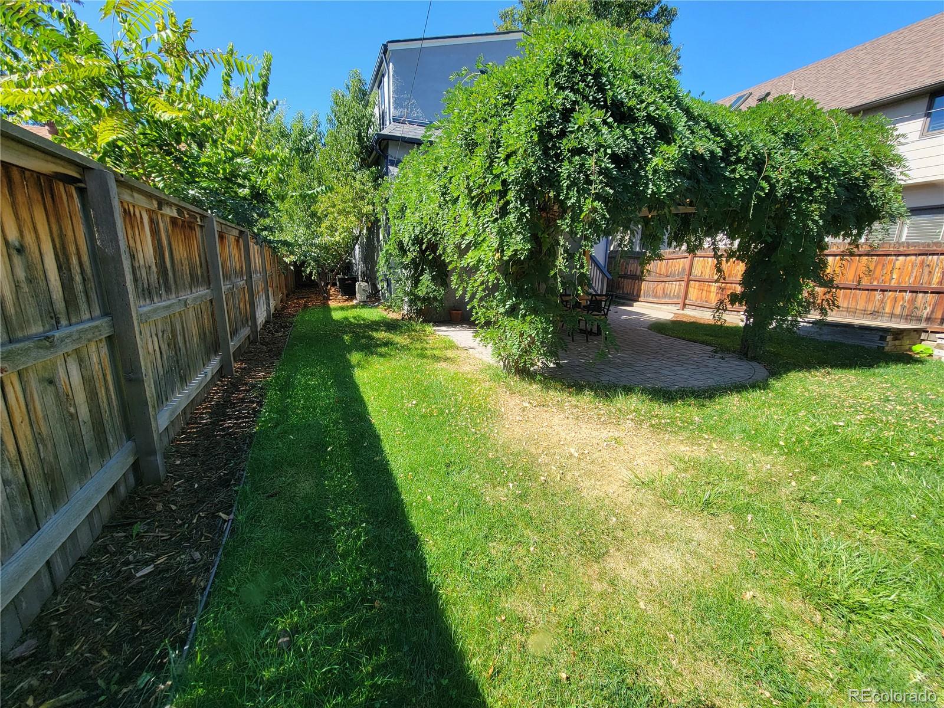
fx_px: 355
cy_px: 354
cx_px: 472
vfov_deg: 89.9
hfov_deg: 106.2
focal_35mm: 13
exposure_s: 1/472
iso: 50
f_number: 2.2
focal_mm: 2.2
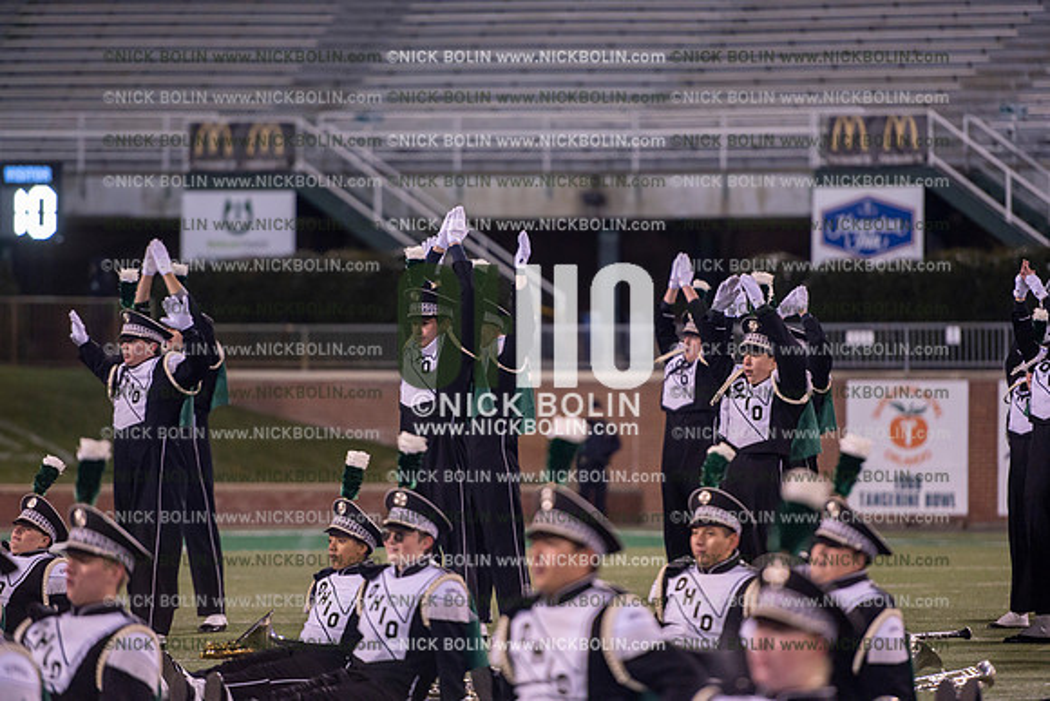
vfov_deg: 6.9
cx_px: 525
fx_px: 5834
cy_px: 350
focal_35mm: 200
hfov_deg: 10.3
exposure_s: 1/1250
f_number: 2.8
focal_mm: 200
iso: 2500
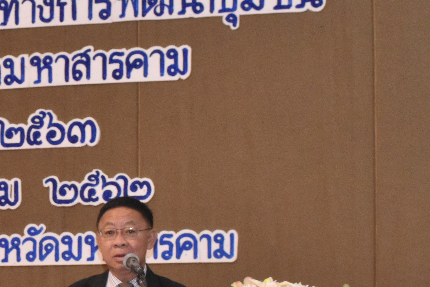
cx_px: -21
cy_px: 252
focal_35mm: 141
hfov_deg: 14.2
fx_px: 1688
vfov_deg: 9.7
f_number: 8
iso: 2500
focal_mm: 35
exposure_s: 1/200
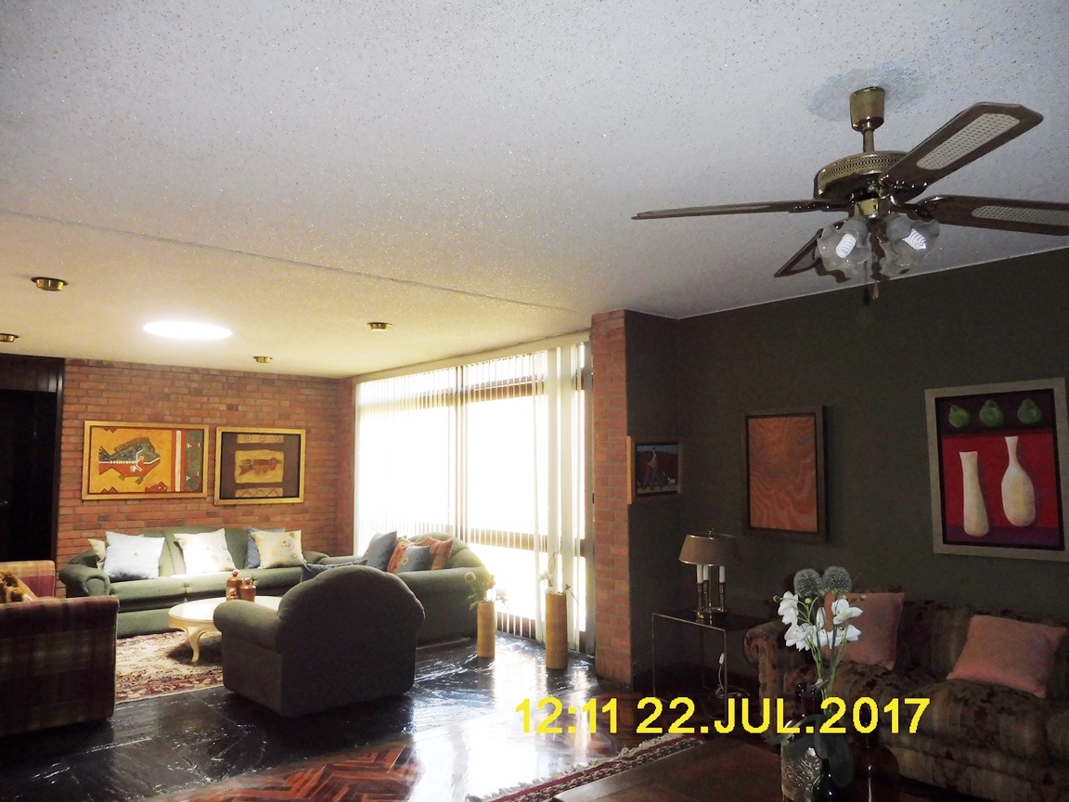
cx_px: 534
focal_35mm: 24
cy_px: 401
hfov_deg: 71.6
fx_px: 741
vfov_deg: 56.8
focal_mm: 4.3
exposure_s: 1/60
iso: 400
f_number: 3.3
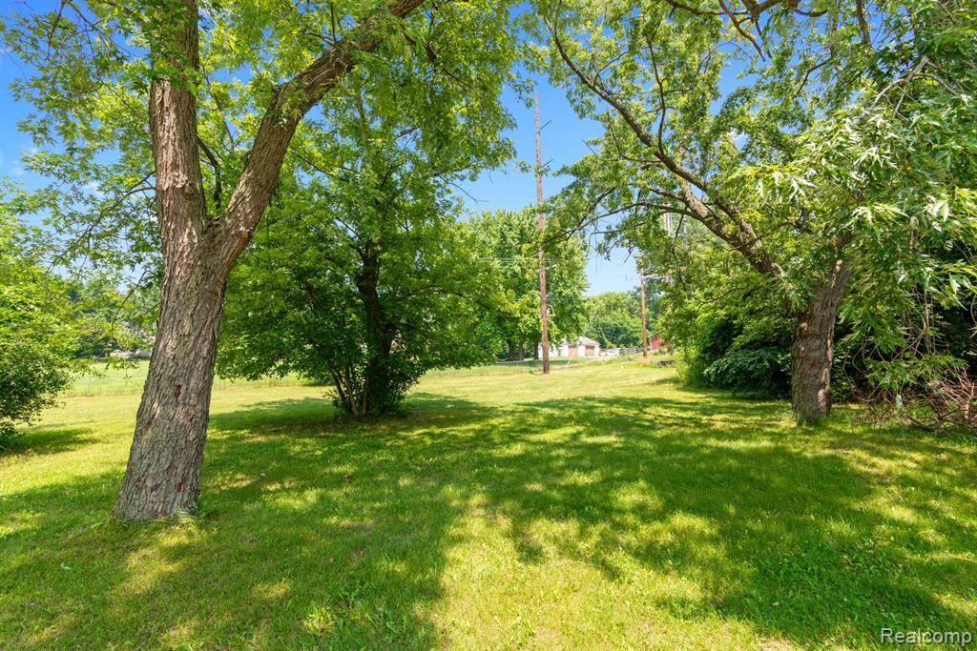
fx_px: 461
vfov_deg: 70.5
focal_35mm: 17
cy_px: 326
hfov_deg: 93.3
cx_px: 488
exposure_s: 1/200
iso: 400
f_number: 8
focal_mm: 17
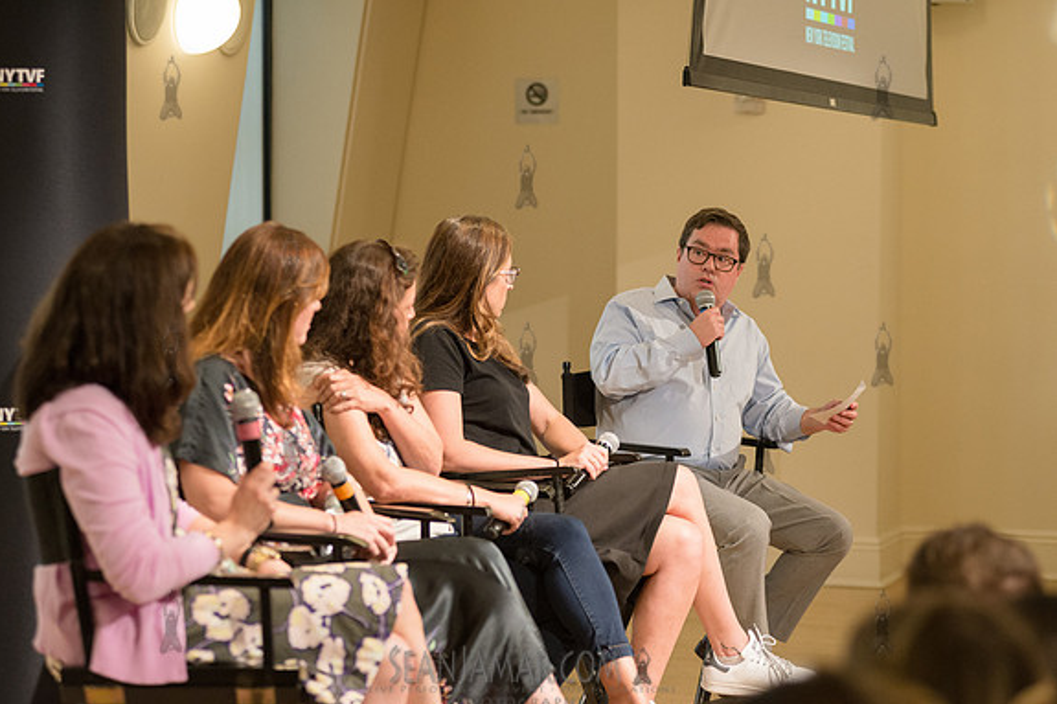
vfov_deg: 12.9
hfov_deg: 19.3
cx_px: 526
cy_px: 354
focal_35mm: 106
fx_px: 3111
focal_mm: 105
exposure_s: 1/160
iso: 2500
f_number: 4
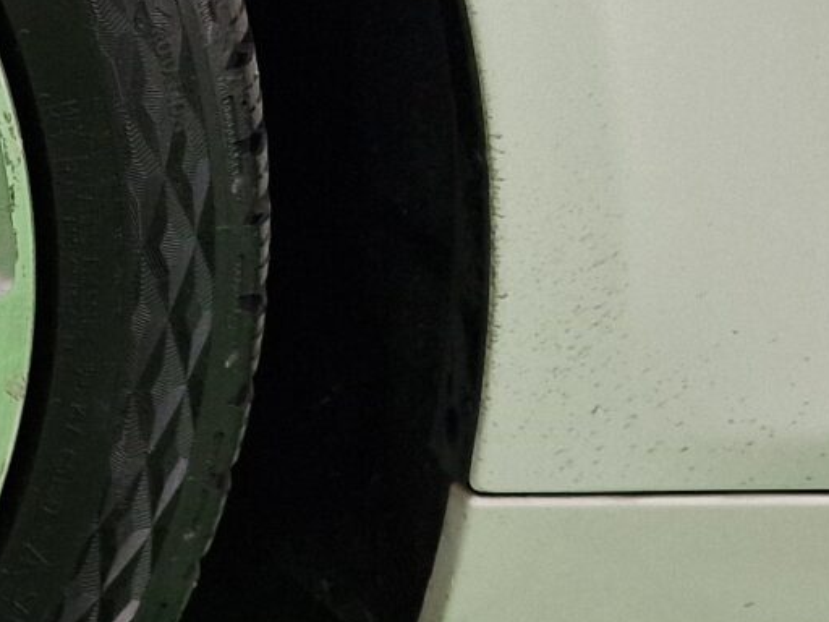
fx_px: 2754
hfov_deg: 15.9
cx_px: -368
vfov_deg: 12.7
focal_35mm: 115
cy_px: -8
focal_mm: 6.4
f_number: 1.8
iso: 160
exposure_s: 1/100
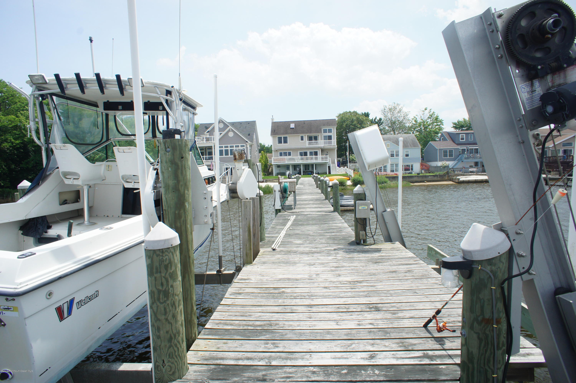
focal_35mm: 24
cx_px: 288
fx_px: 384
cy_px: 192
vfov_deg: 53.1
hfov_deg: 73.8
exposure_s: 1/250
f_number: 11
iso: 200
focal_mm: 16
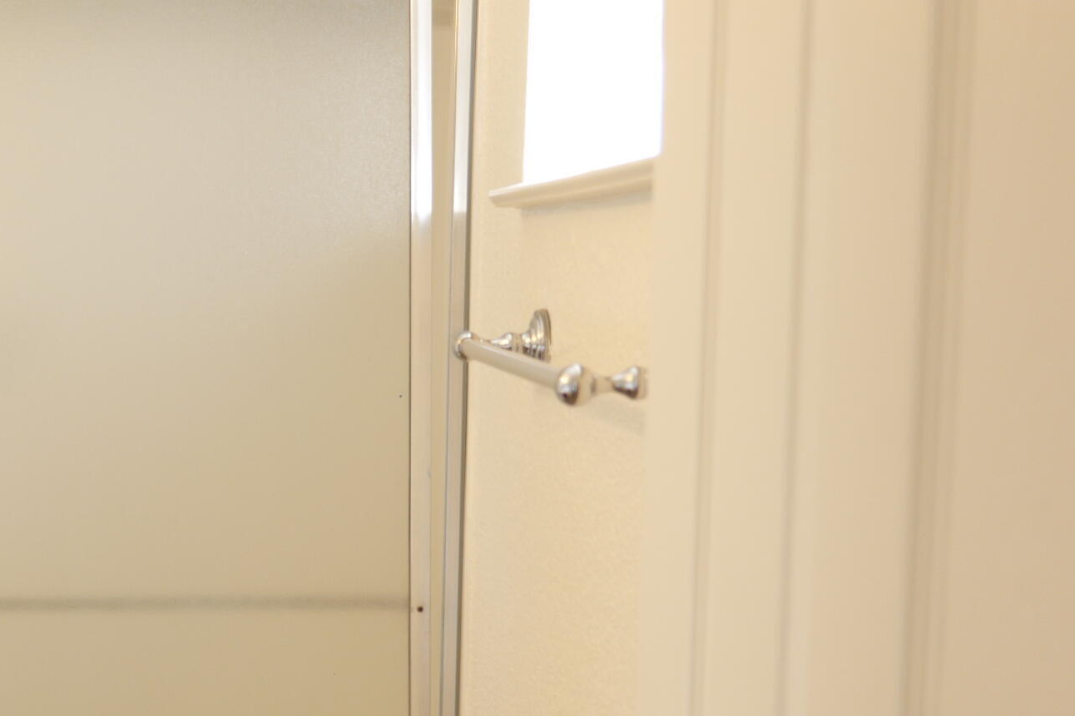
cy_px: 558
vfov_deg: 18.8
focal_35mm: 72
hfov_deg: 26.8
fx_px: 2150
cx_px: 52
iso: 1250
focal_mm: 31
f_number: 5.6
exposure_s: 1/60
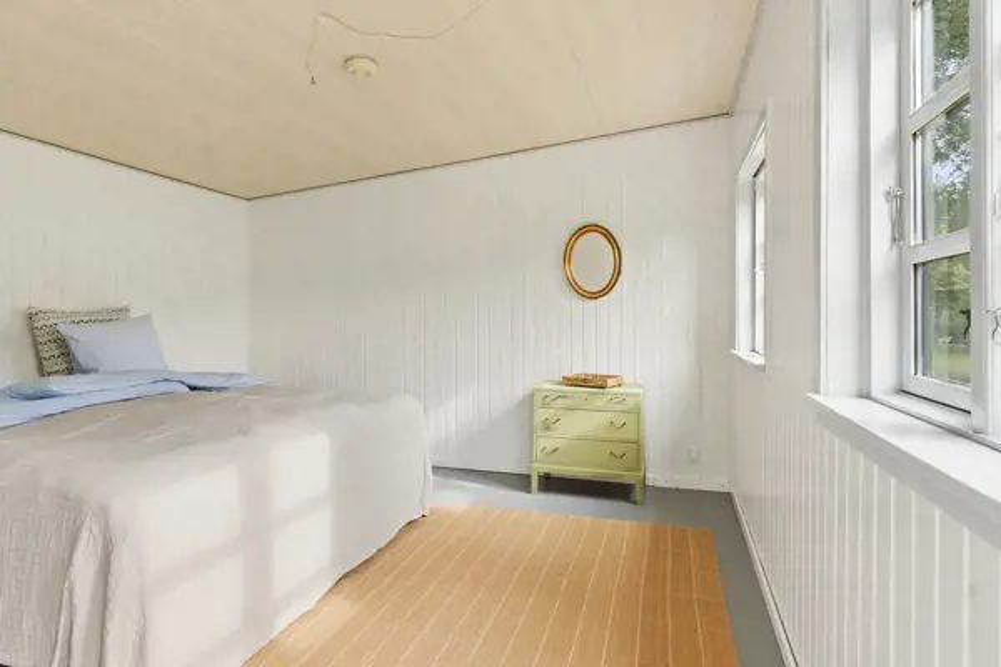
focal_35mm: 20
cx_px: 500
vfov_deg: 63.2
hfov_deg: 85.4
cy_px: 334
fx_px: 542
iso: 200
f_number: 8
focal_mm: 13
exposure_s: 1/30
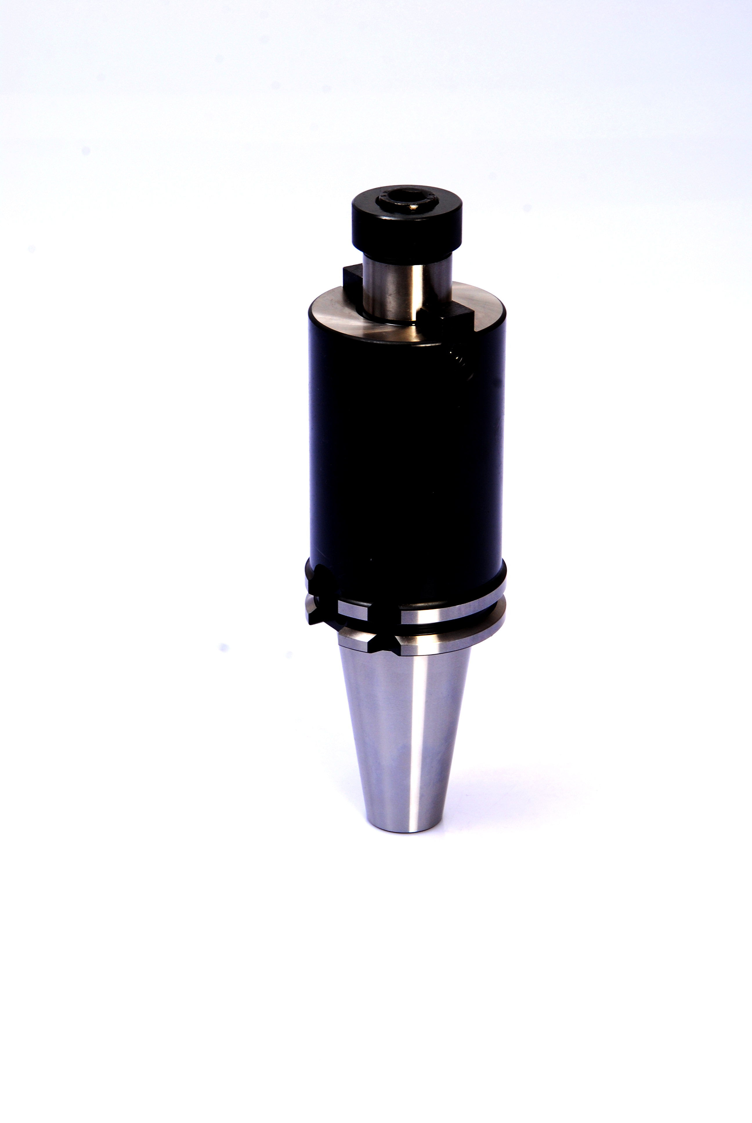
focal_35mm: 112
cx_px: 376
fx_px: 3515
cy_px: 562
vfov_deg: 18.2
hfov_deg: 12.2
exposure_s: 1/60
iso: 200
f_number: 13
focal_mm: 75
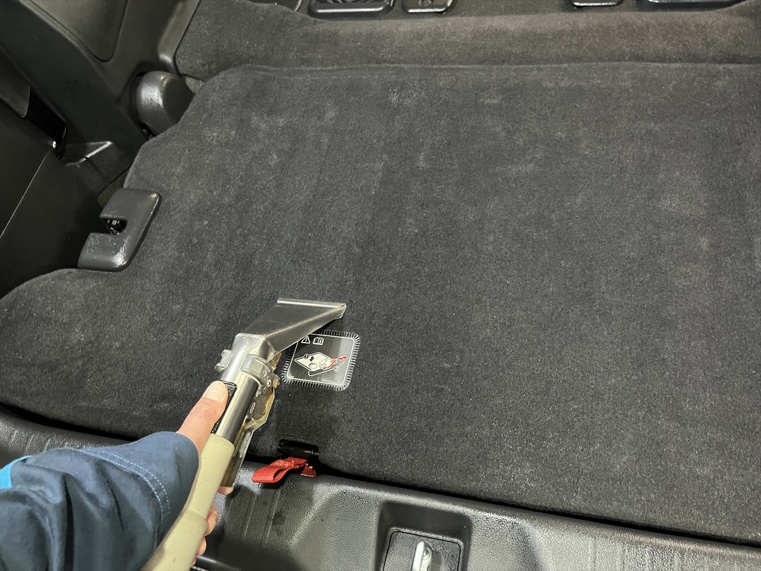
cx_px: 380
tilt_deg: -60.0
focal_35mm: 26
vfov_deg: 53.1
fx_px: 572
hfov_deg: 67.3
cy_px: 286
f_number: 1.6
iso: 640
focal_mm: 5.1
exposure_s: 1/30
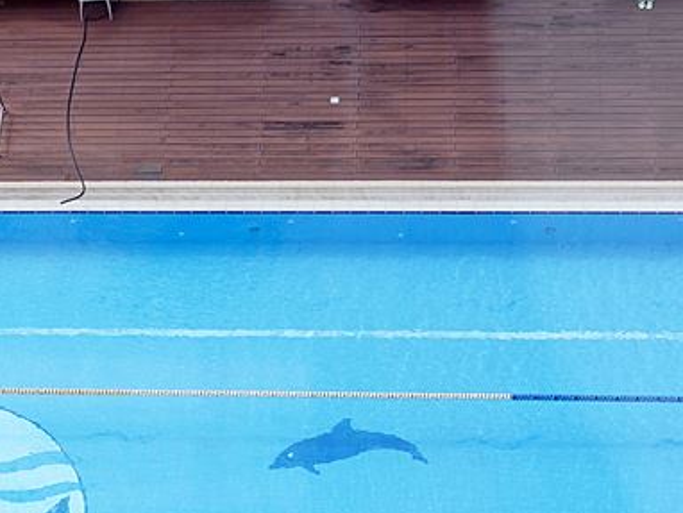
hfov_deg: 14.8
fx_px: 2586
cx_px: -23
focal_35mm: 131
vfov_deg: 11.3
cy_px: 396
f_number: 3.5
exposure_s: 1/1600
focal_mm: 25
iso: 200
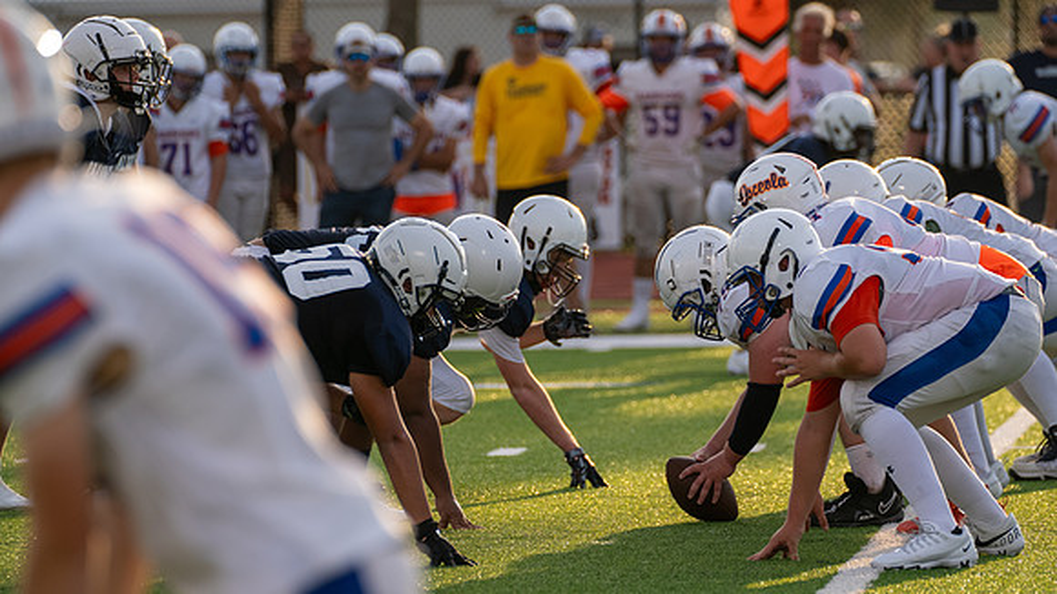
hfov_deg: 6.0
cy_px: 319
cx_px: 528
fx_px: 10044
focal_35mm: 358
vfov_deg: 3.4
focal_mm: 342
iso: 500
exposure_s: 1/1250
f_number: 5.6
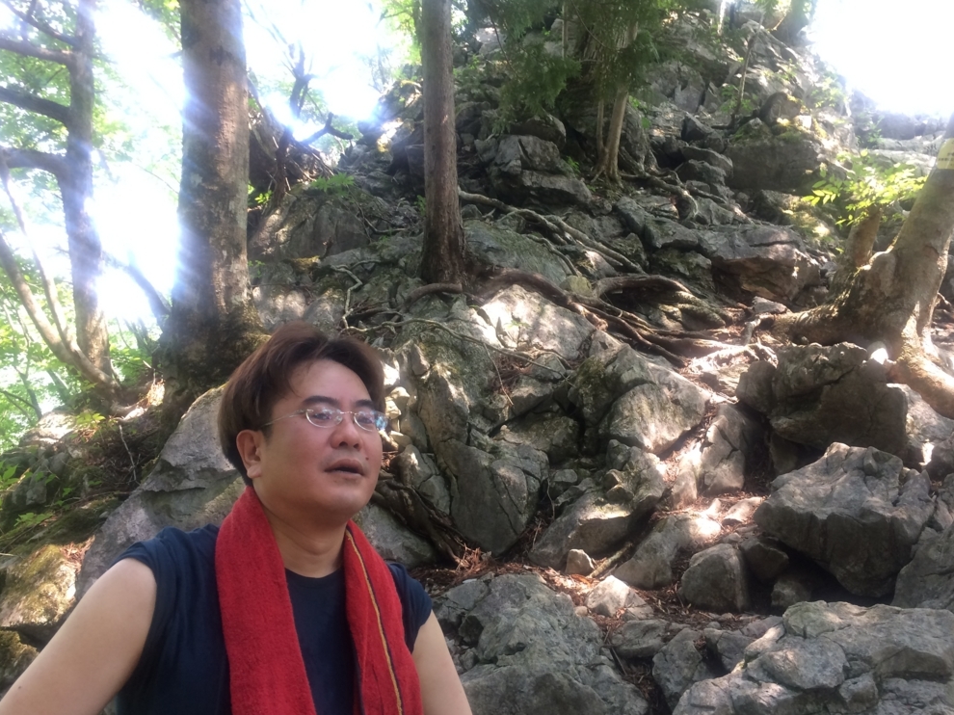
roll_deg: -1.0
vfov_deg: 46.8
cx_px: 470
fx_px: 827
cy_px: 353
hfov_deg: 60.0
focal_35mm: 30
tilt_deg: +8.5
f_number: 2.2
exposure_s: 1/30
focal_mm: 4.15
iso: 50
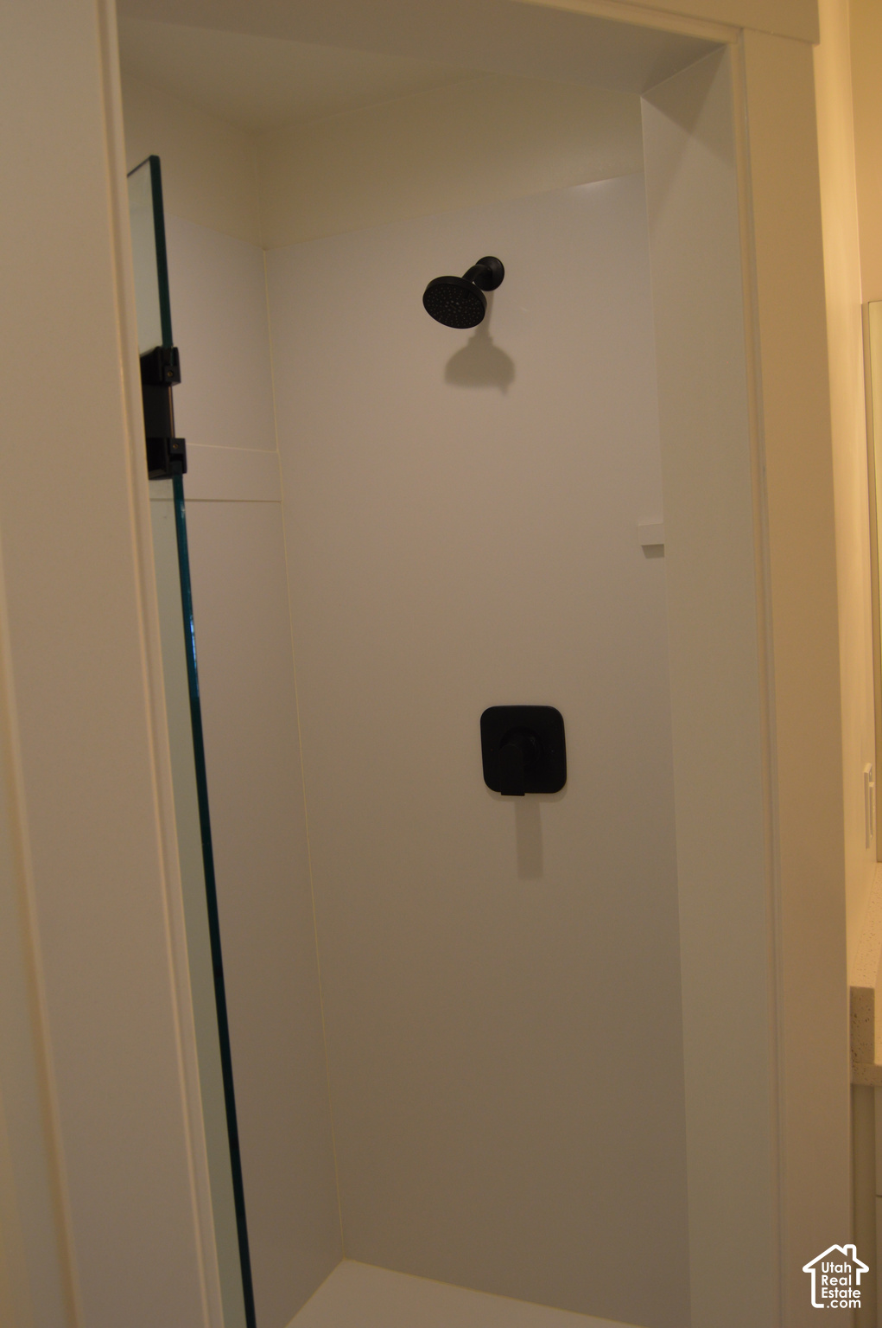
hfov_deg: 43.5
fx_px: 1105
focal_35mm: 30
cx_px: 441
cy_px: 664
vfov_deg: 62.0
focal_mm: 20
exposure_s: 1/100
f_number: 5
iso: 400
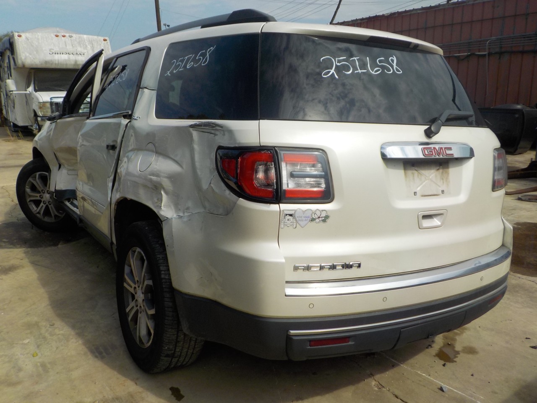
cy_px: 202
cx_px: 268
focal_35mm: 30
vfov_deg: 46.8
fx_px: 465
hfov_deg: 60.0
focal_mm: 4.1
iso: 125
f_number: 3.3
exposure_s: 1/2000
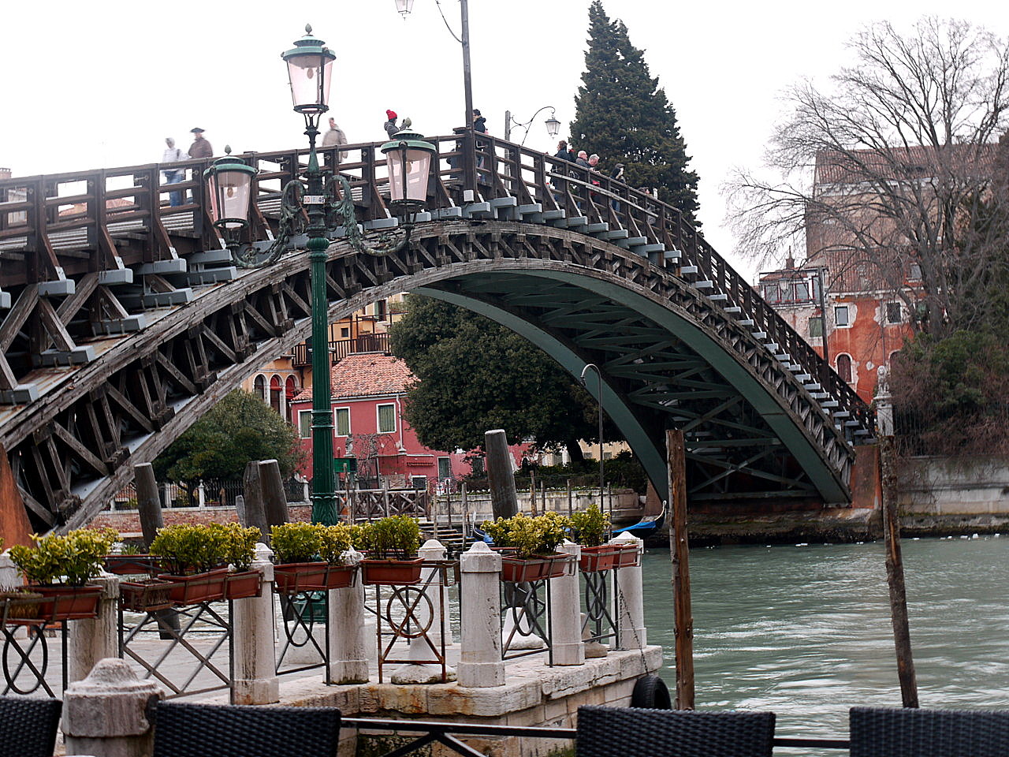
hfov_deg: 29.4
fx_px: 1924
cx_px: 504
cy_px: 378
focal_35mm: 66
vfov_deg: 22.3
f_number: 5.4
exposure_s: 1/6
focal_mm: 33
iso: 100
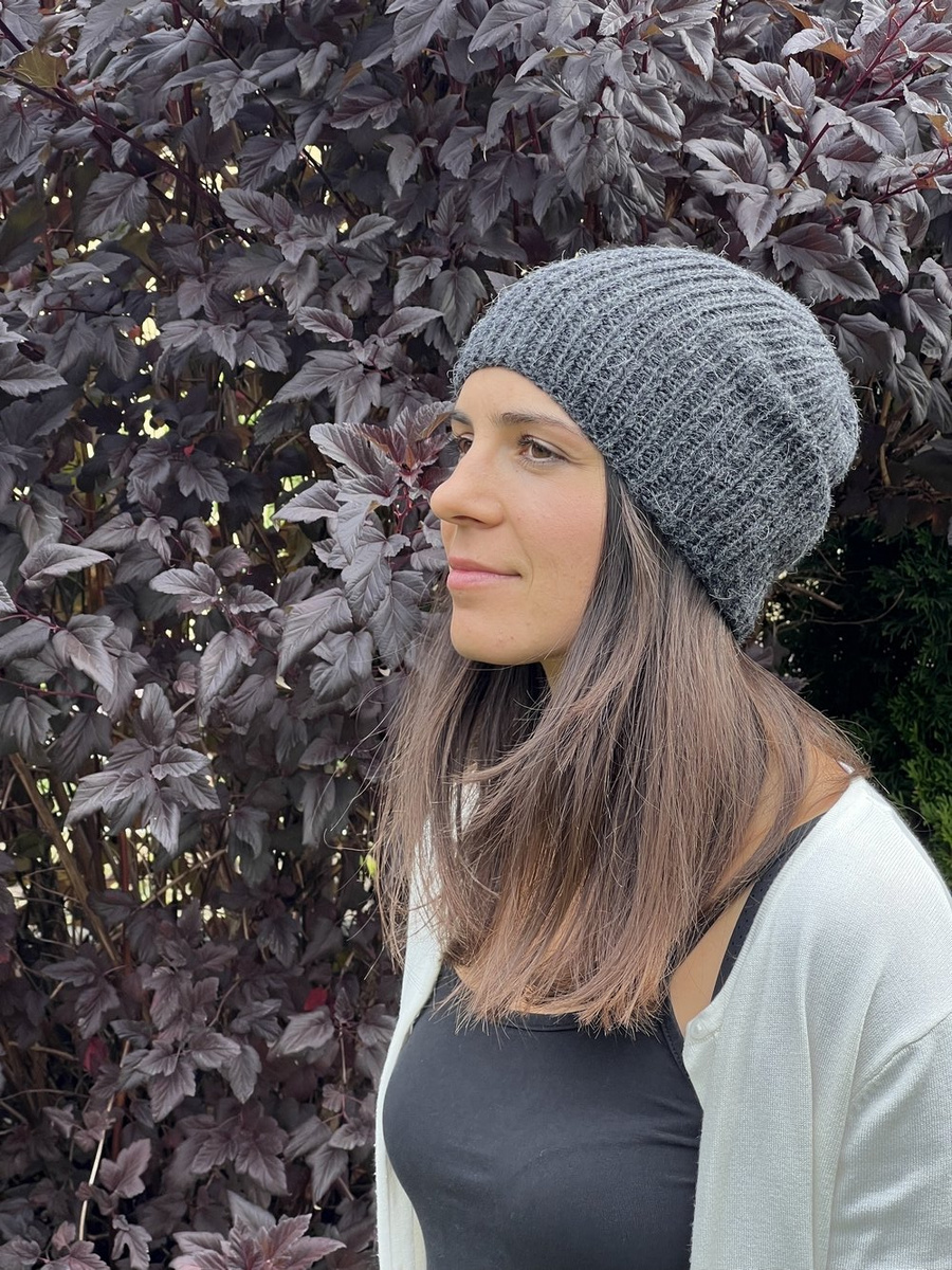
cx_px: 476
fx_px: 2824
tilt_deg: -4.3
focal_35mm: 77
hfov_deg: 19.1
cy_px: 635
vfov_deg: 25.3
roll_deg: -0.6
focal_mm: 9
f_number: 2.8
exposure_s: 1/99
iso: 32
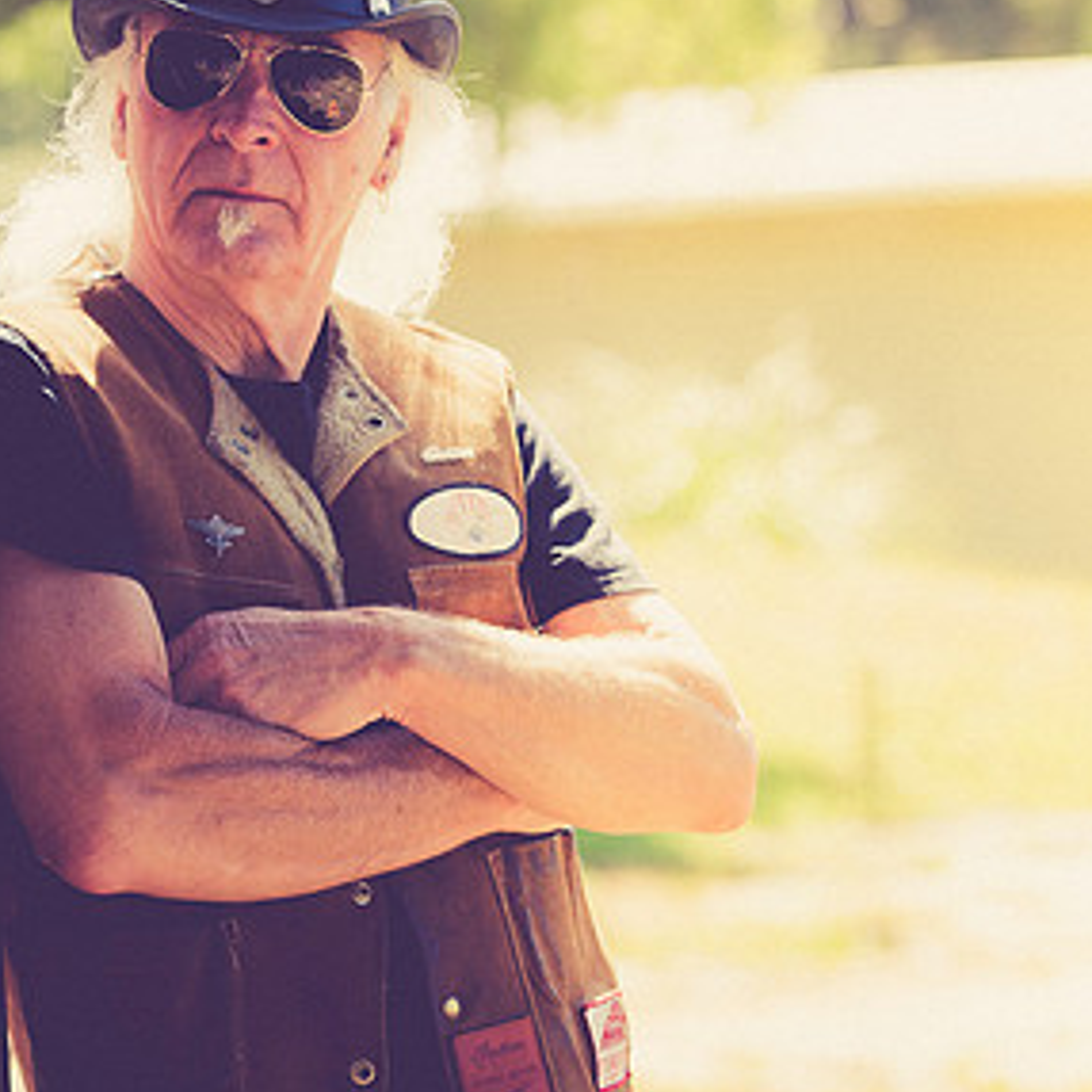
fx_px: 6531
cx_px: -14
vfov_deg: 9.6
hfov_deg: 9.5
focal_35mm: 183
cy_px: 495
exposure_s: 1/1000
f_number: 4
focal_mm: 98
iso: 400
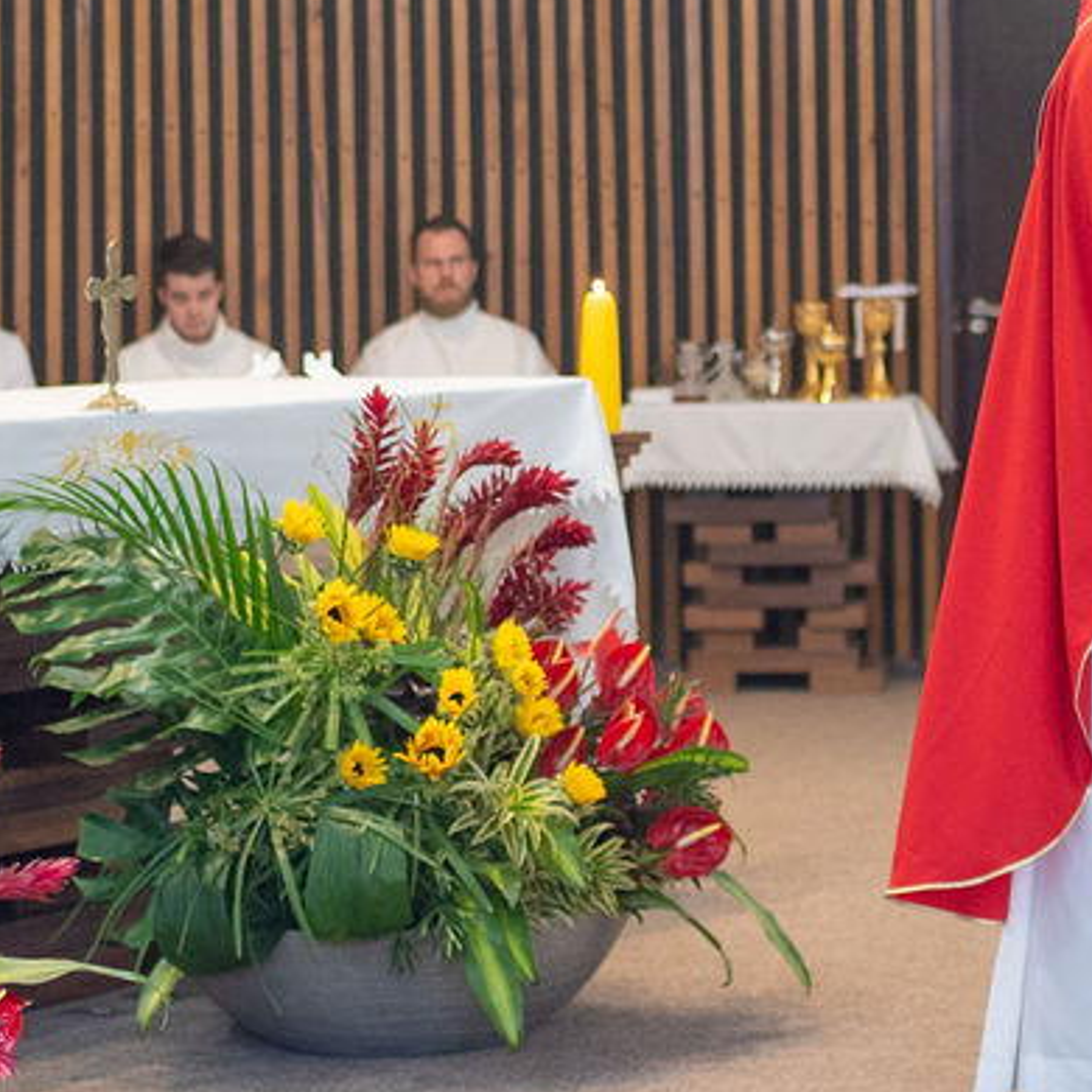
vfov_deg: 13.9
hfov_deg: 13.9
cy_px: 165
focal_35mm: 125
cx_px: 936
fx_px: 4461
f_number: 1.8
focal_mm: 35
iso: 1000
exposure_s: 1/160
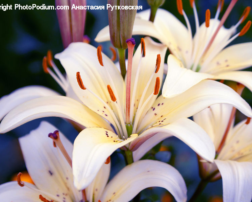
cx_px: 135
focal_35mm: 102
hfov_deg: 18.8
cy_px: 101
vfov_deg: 15.1
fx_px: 761
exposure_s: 1/400
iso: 100
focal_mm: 60
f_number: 5.6
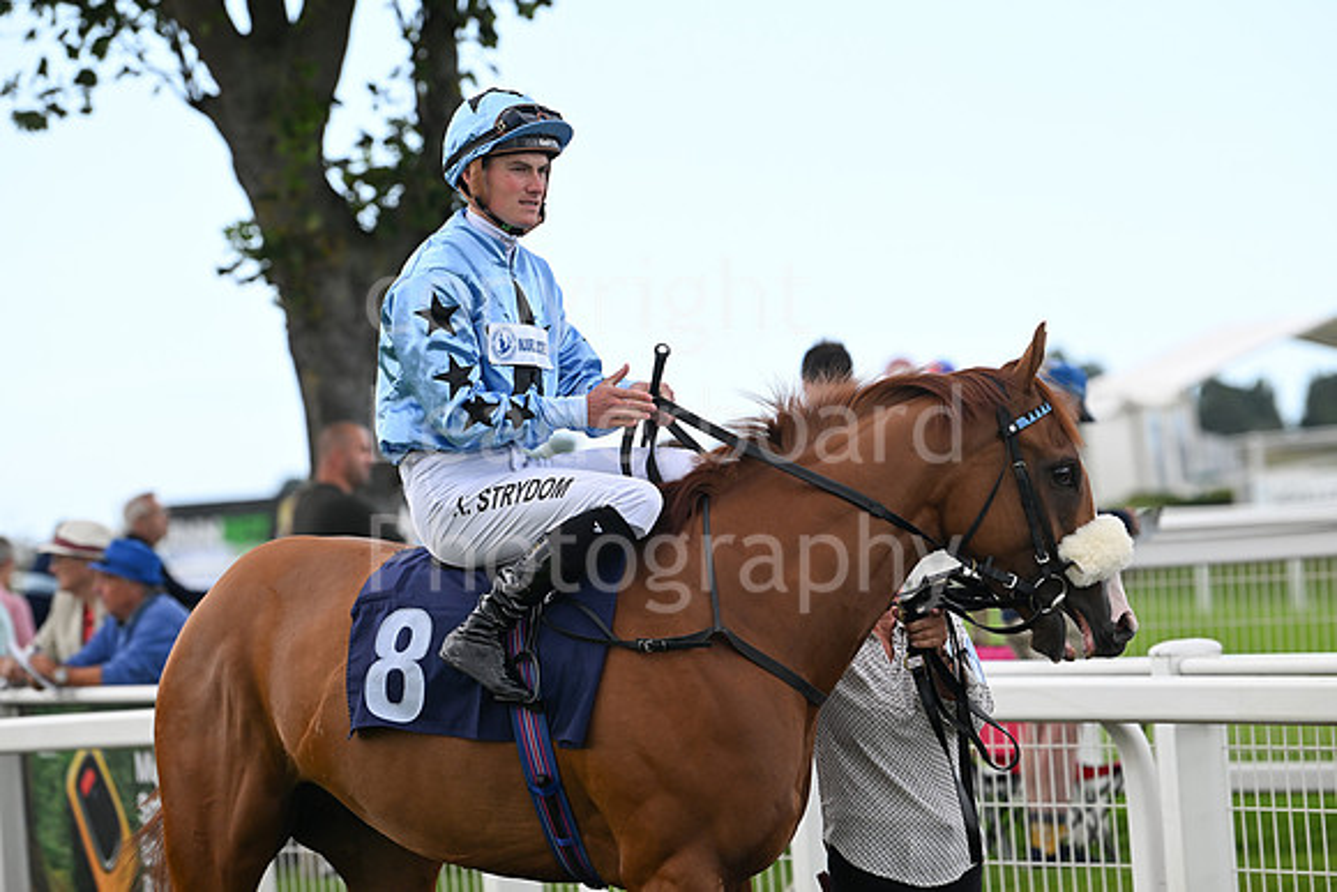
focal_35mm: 200
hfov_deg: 10.3
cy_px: 446
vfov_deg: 6.9
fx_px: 7429
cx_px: 668
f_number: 5
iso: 500
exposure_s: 1/1000
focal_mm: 200
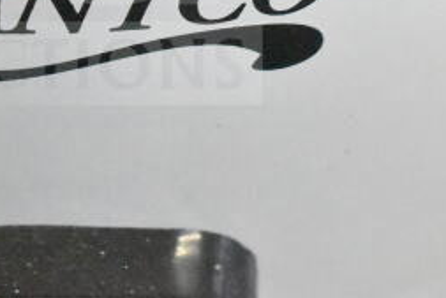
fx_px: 2469
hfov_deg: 10.3
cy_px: -34
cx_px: 63
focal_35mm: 199
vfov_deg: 6.9
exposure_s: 1/100
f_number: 5.6
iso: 25600
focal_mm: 55
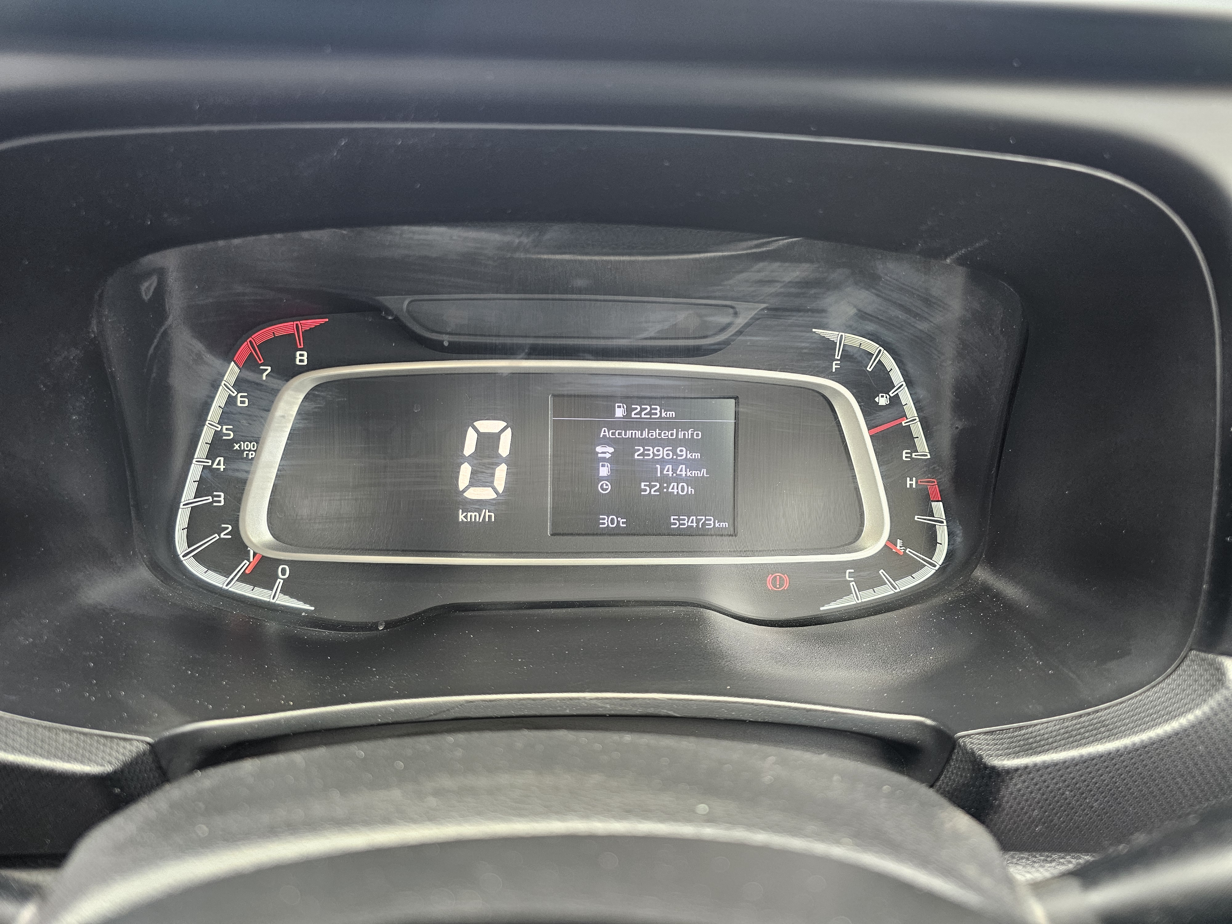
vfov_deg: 58.9
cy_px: 462
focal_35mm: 23
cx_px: 616
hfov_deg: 73.9
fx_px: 819
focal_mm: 6.3
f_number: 1.7
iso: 200
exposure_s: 1/100
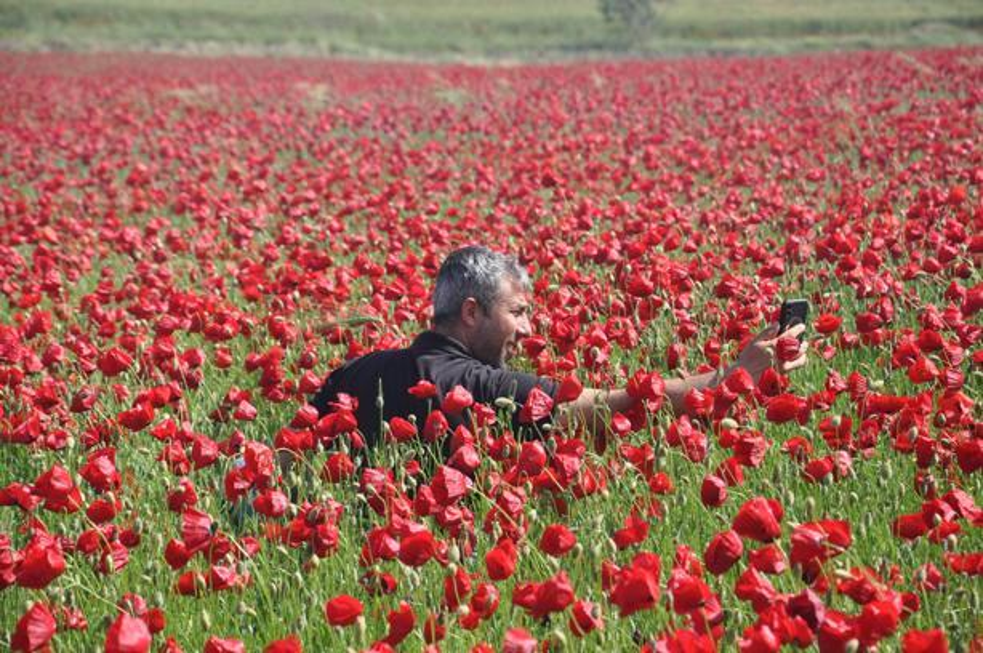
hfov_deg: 13.1
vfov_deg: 8.7
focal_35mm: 158
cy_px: 326
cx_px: 492
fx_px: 4296
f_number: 8
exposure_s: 1/1000
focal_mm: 105
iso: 500
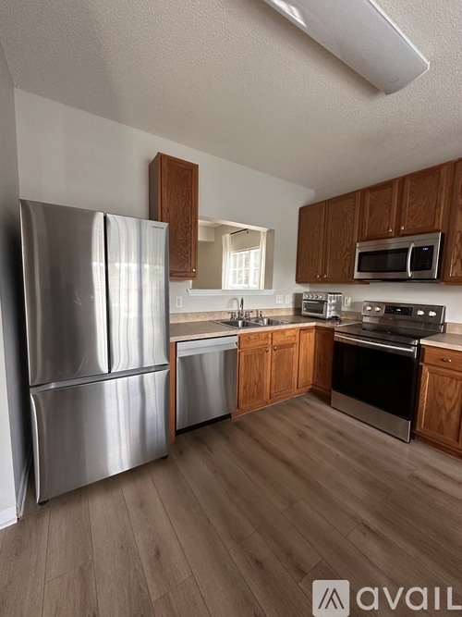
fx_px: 249
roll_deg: -2.4
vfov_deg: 102.1
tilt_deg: -5.7
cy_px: 308
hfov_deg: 85.7
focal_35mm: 14
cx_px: 231
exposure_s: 1/65
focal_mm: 2.22
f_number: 2.2
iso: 320
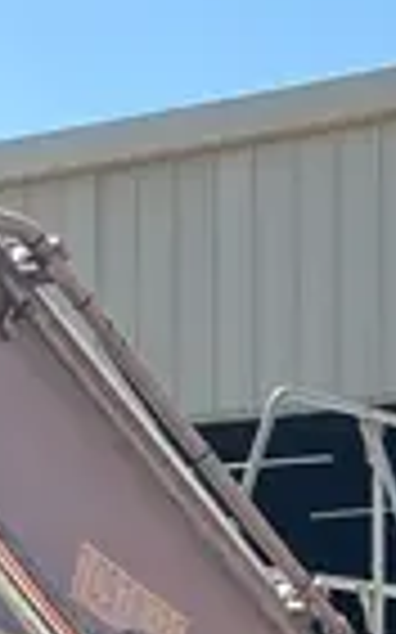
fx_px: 2472
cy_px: 767
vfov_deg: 14.2
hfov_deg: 9.1
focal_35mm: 143
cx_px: 324
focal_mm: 5.96
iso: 50
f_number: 1.6
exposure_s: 1/3125
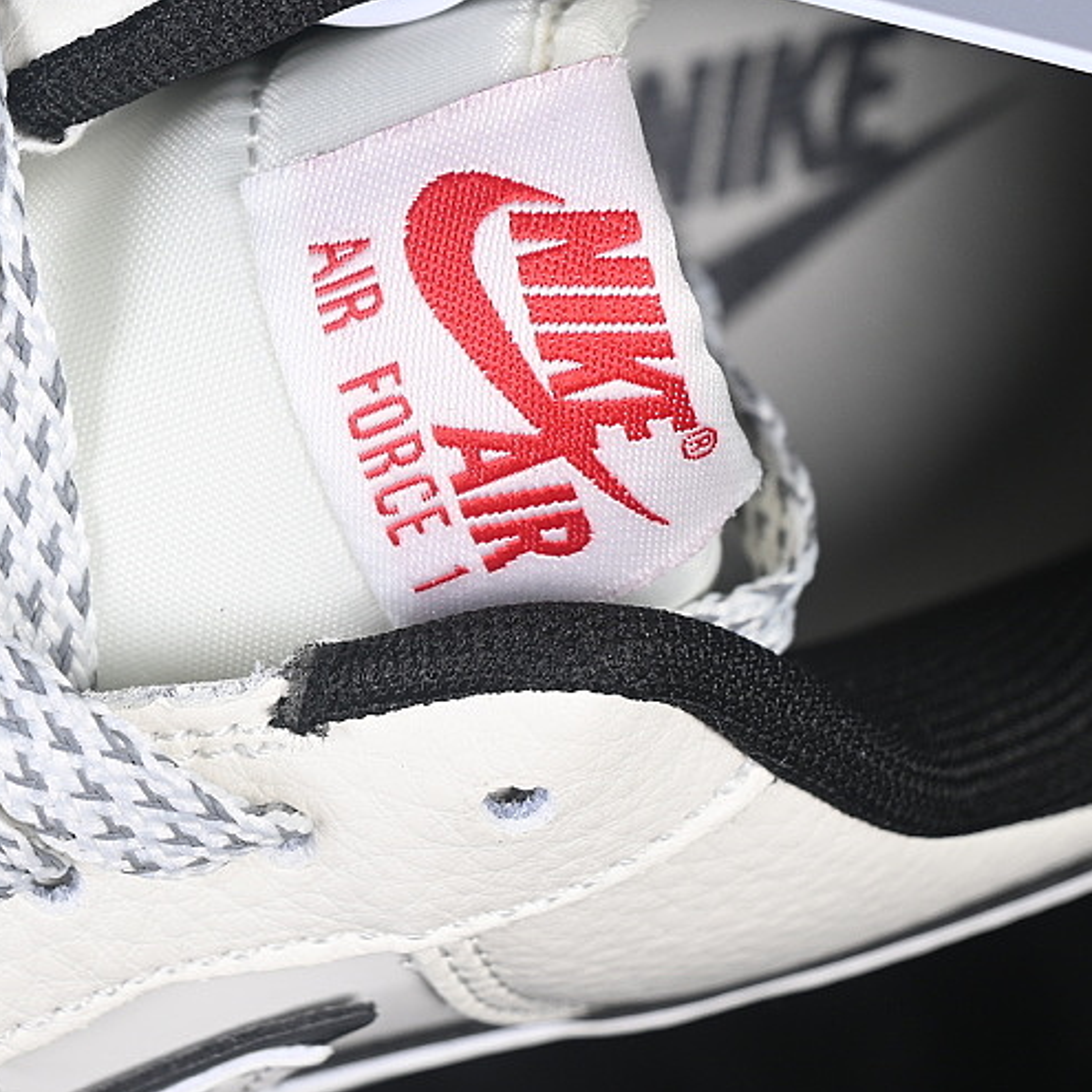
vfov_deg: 12.6
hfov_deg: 12.5
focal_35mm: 139
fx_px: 4961
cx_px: 364
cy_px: 397
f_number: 7.1
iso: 160
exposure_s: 1/80
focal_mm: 50
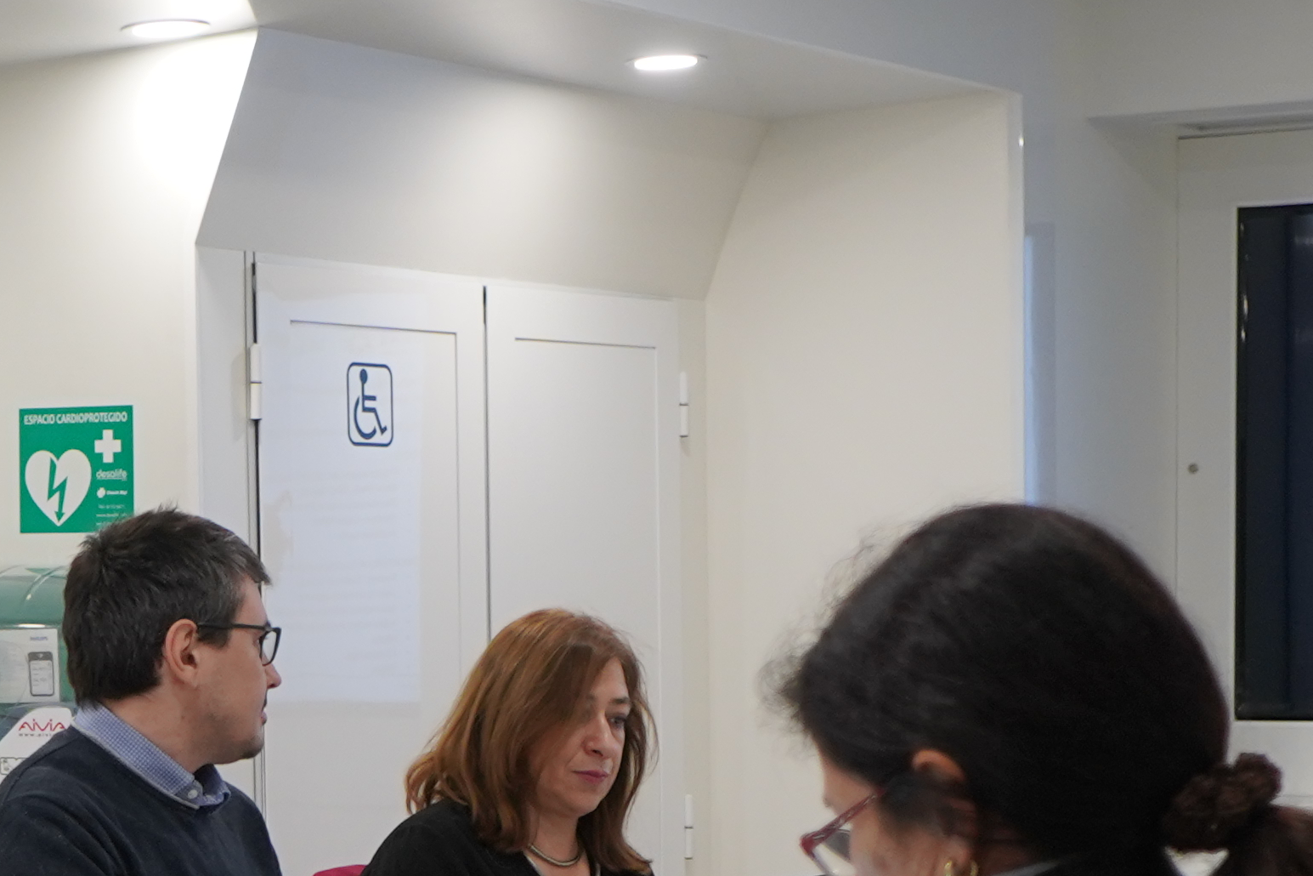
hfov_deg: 18.9
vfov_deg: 12.6
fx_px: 3902
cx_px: 283
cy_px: 958
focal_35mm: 107
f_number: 4
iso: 1000
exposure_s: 1/160
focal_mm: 28
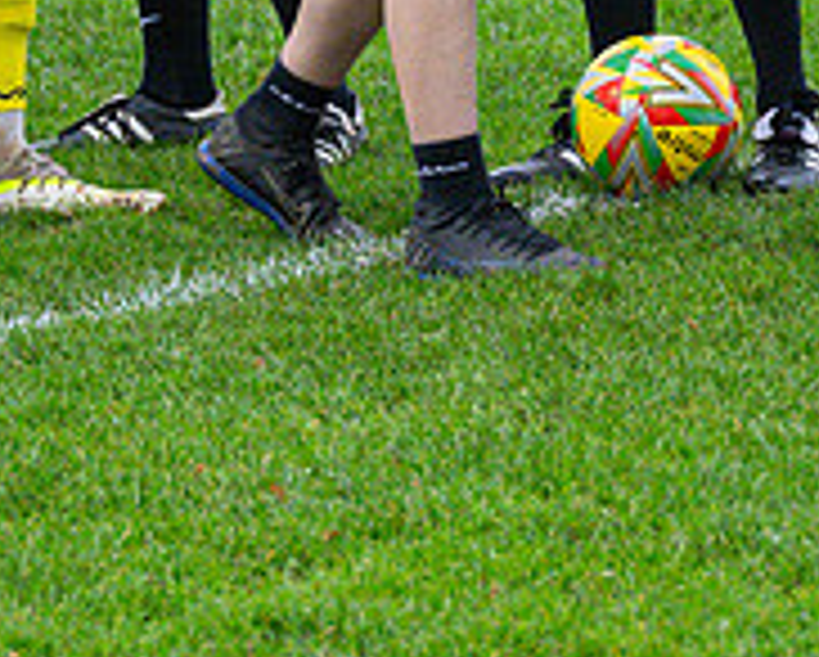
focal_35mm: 365
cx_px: 477
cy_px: -189
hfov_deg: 5.3
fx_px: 8857
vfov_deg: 4.2
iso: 2000
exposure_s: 1/2000
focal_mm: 70
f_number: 2.8
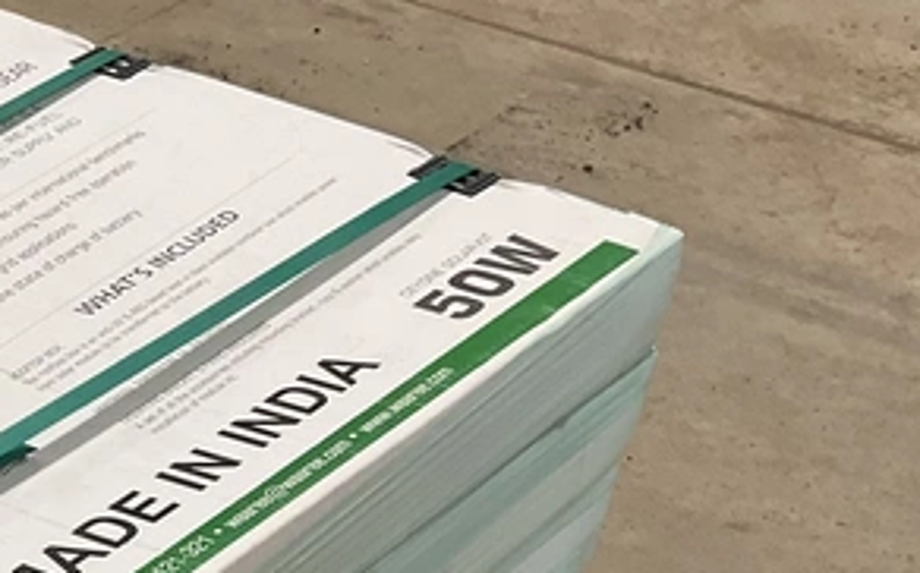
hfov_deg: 23.9
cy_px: 855
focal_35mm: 79
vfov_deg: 15.3
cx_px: -180
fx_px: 1979
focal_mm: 3
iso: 64
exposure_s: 1/60
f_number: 1.8
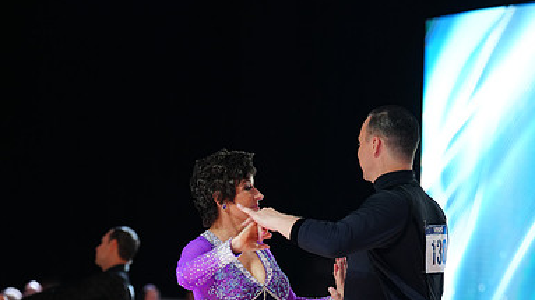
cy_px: 398
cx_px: 269
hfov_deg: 12.4
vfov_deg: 6.9
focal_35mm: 173
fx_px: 2453
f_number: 2.8
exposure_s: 1/400
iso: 1000
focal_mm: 109
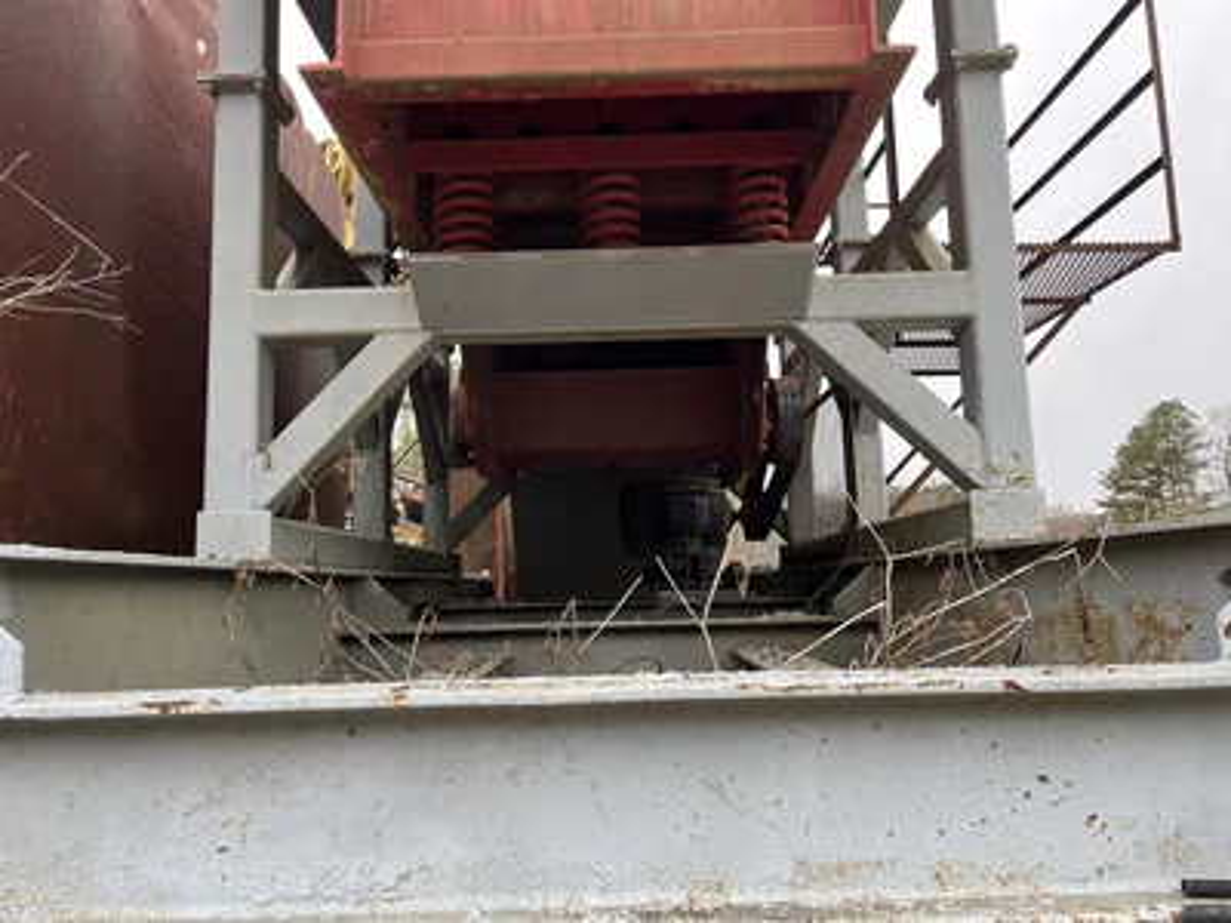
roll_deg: +1.7
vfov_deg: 53.1
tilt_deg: +8.5
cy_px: 462
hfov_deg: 67.3
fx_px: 925
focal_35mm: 26
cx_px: 616
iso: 50
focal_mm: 5.1
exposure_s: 1/311
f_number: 1.6
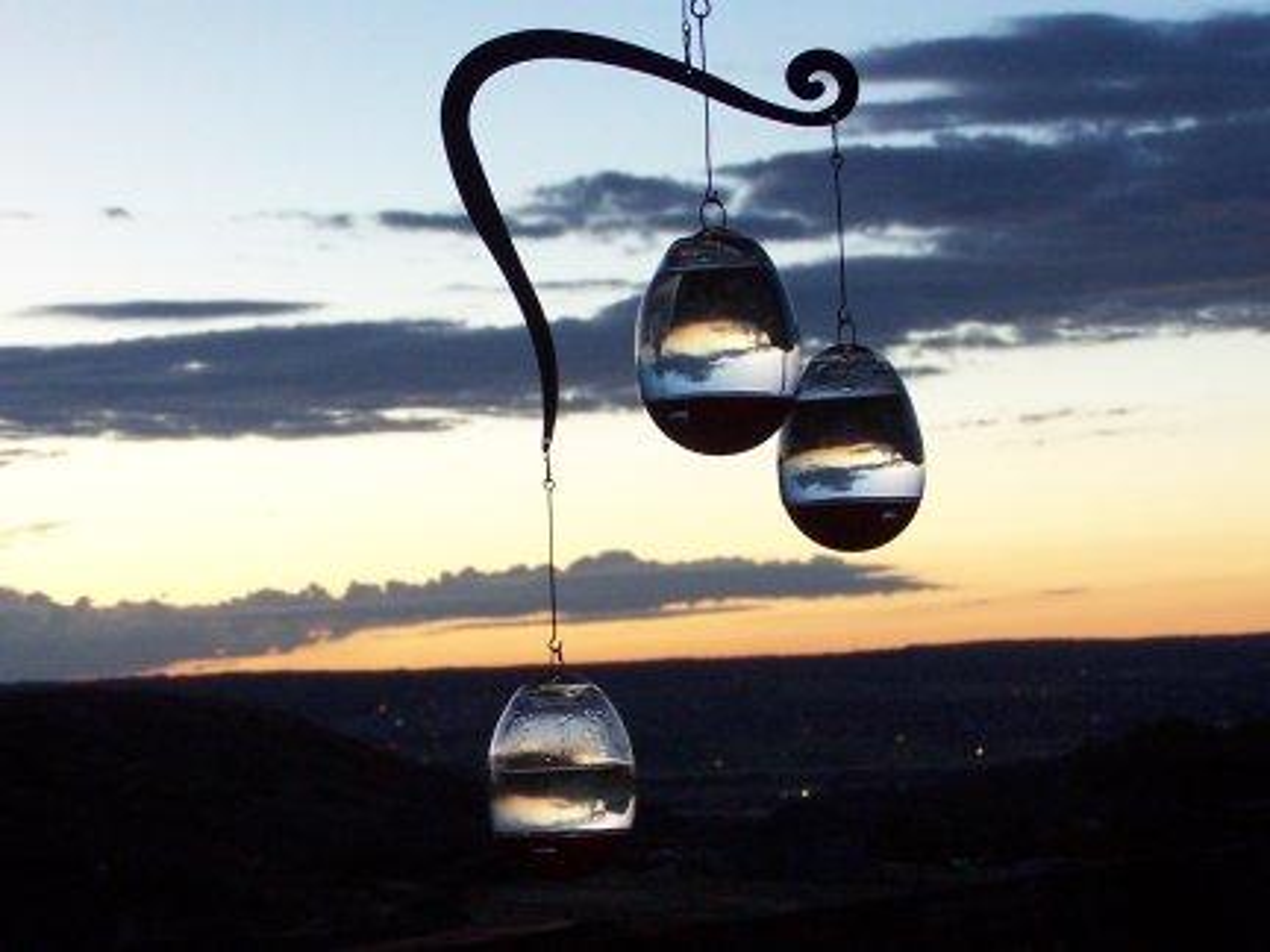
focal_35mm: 67
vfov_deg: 21.9
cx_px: 635
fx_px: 2458
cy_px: 476
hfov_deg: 29.0
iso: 140
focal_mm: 11.1
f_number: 3.2
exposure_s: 1/10
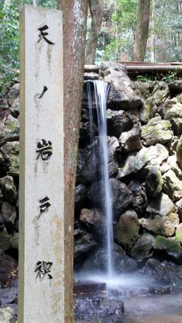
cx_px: 102
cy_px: 163
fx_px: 438
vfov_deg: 40.6
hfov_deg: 23.5
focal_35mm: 51
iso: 1600
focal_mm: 32
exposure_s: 1/8
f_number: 25
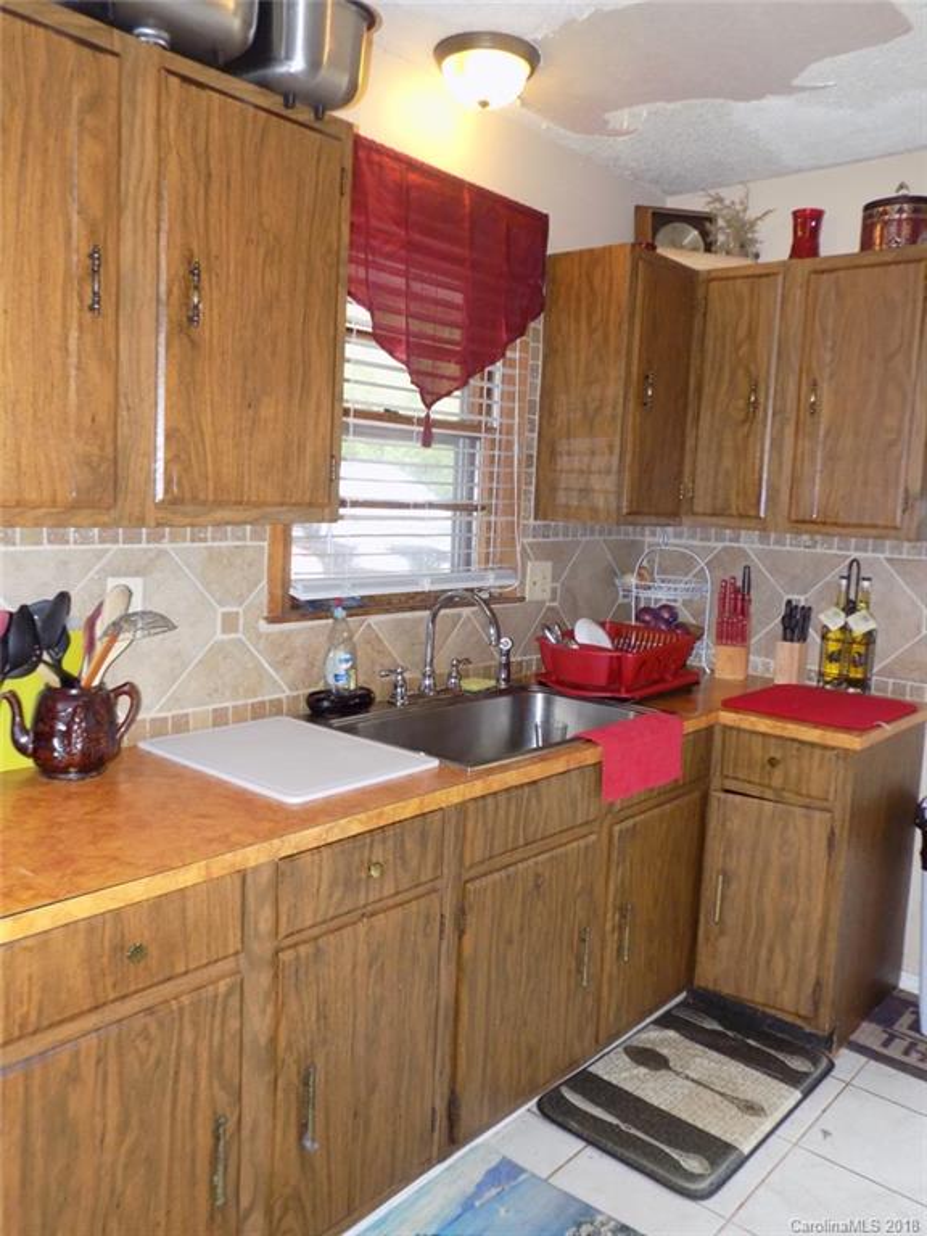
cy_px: 618
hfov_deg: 51.4
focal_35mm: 27
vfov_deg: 65.3
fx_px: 964
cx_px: 464
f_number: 3.2
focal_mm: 4.8
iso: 280
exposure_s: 1/30
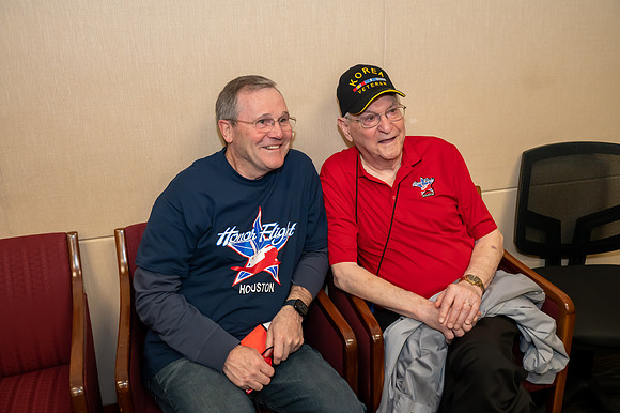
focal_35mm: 34
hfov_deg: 55.8
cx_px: 310
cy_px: 206
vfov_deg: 38.8
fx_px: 585
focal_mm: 34
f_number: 5
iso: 7200
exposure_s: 1/160
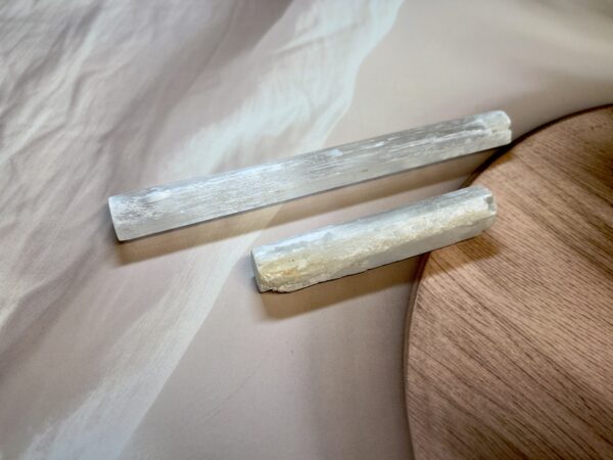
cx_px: 306
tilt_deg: -57.4
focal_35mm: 26
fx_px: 460
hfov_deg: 67.3
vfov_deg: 53.1
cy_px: 230
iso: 50
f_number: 1.5
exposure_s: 1/389
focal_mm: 5.7
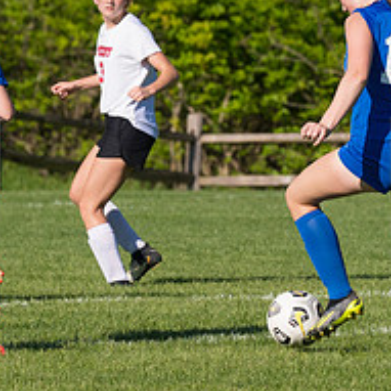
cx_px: 452
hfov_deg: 2.3
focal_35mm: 772
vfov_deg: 2.3
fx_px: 9866
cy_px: 190
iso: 250
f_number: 5.6
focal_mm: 200
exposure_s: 1/1600
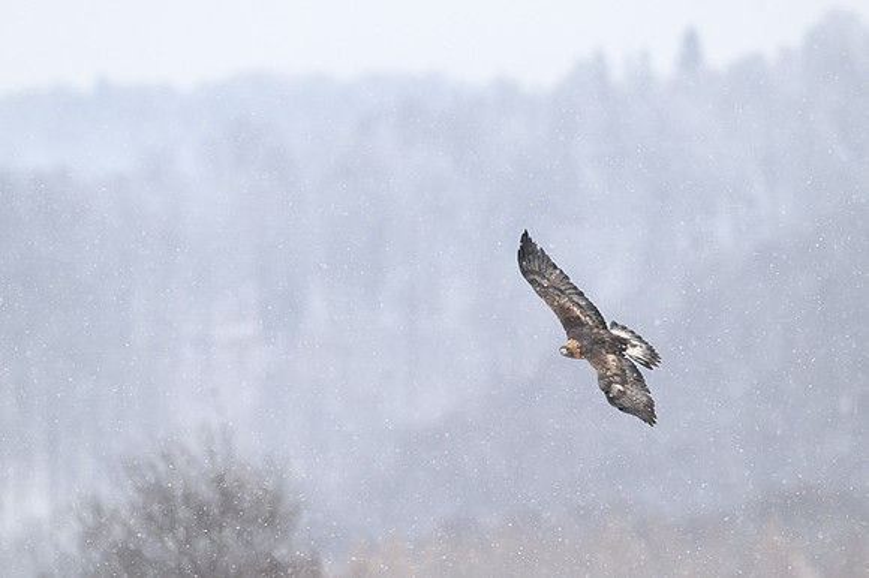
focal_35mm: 473
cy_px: 236
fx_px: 11421
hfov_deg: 4.4
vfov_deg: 2.9
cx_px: 514
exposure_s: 1/2000
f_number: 4
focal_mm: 400
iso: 1600
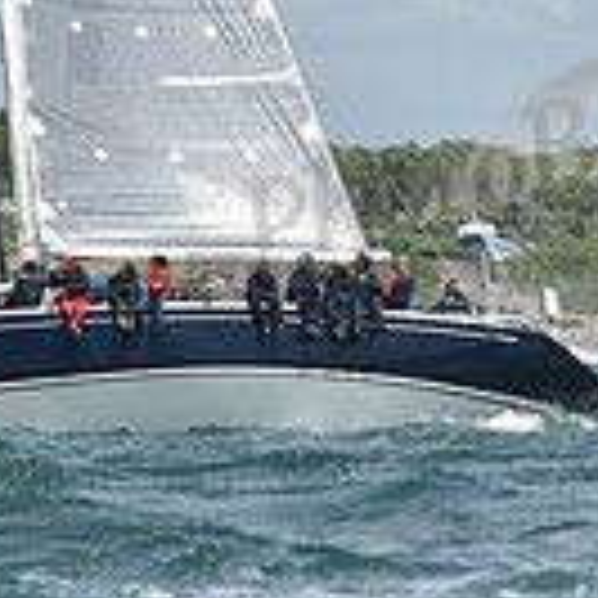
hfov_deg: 4.1
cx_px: 11
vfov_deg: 4.0
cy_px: -472
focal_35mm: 430
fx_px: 8404
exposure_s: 1/1250
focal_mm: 116
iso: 250
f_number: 8
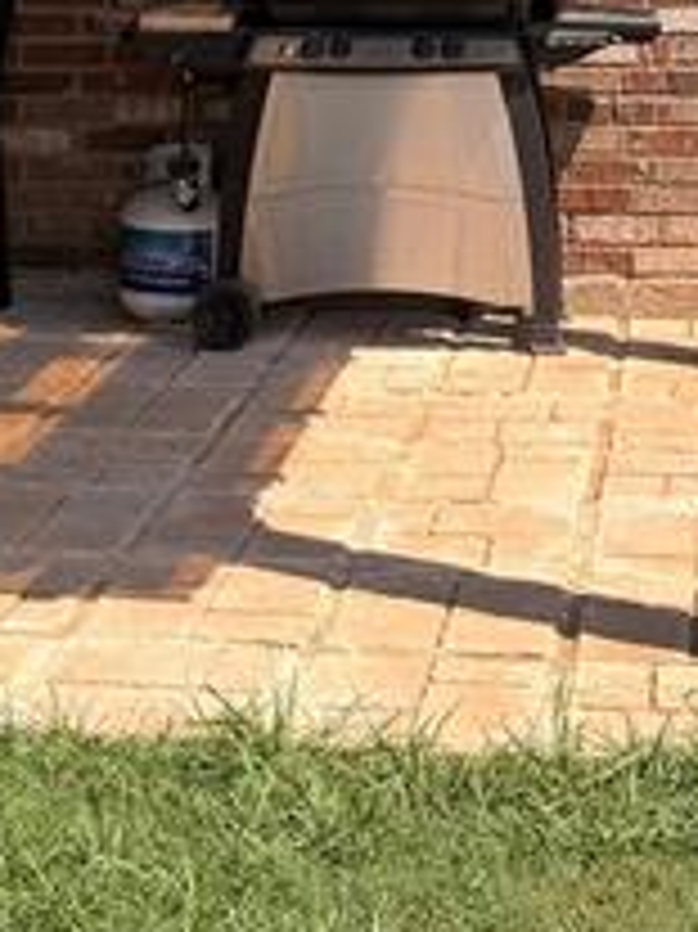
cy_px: -437
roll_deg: +0.2
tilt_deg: +5.3
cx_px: 459
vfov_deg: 19.4
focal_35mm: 89
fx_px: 2395
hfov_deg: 16.5
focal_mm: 6.76
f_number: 1.78
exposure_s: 1/3759
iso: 80
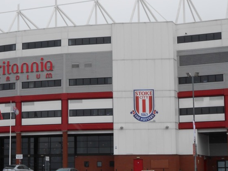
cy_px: 94
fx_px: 659
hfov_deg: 19.5
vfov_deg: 14.8
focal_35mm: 100
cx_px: 61
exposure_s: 1/500
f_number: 5.6
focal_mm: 11.3
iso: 80
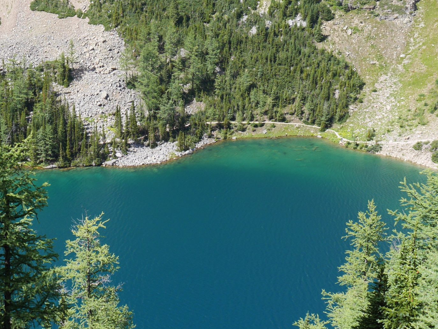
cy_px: 218
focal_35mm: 67
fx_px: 848
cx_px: 112
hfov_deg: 28.6
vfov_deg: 21.9
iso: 200
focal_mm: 18
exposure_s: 1/250
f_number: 7.1
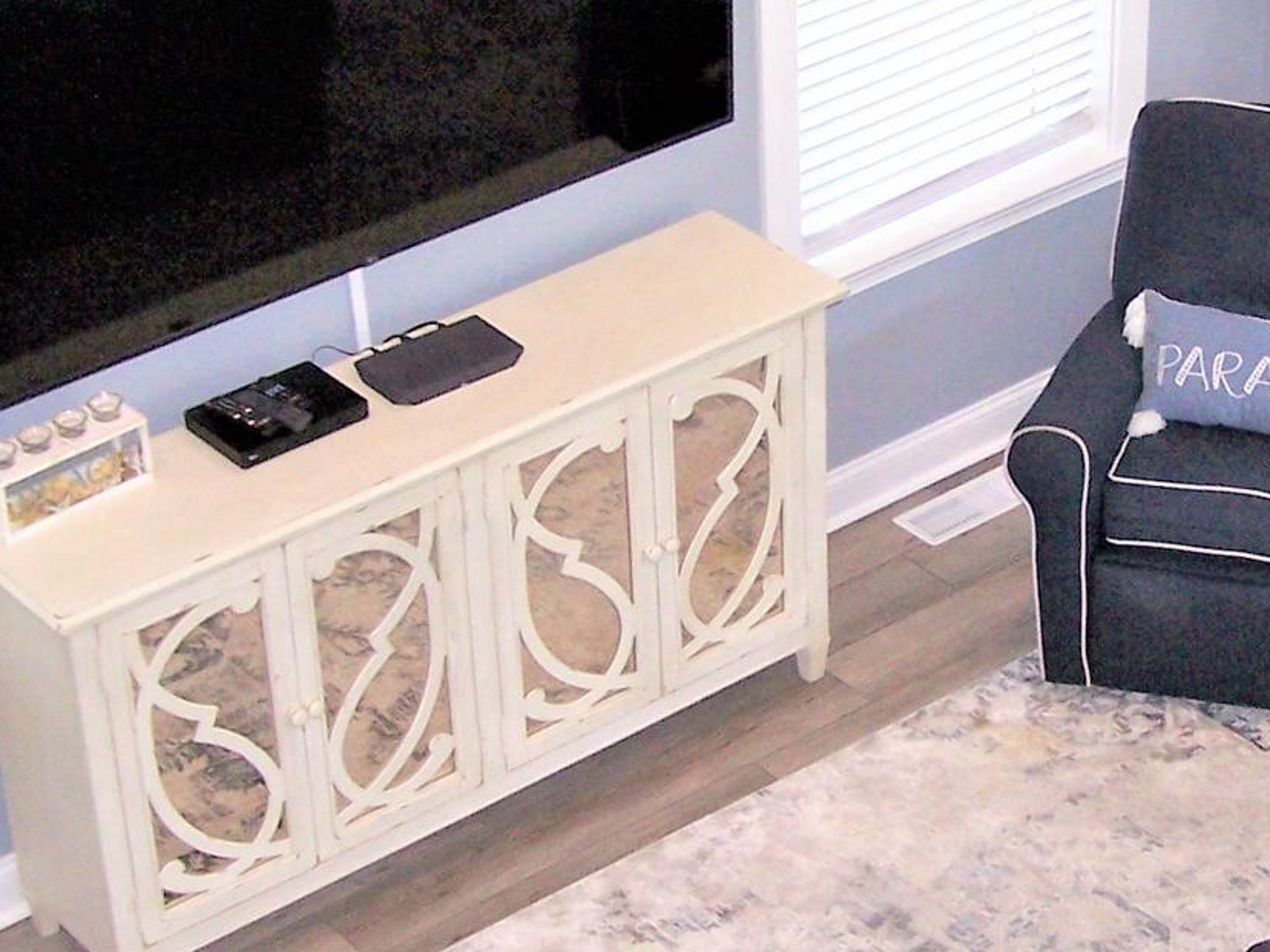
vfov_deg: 15.7
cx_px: 970
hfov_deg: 20.7
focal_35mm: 94
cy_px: 541
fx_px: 3449
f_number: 2.8
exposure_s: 1/60
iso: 140
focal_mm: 6.3
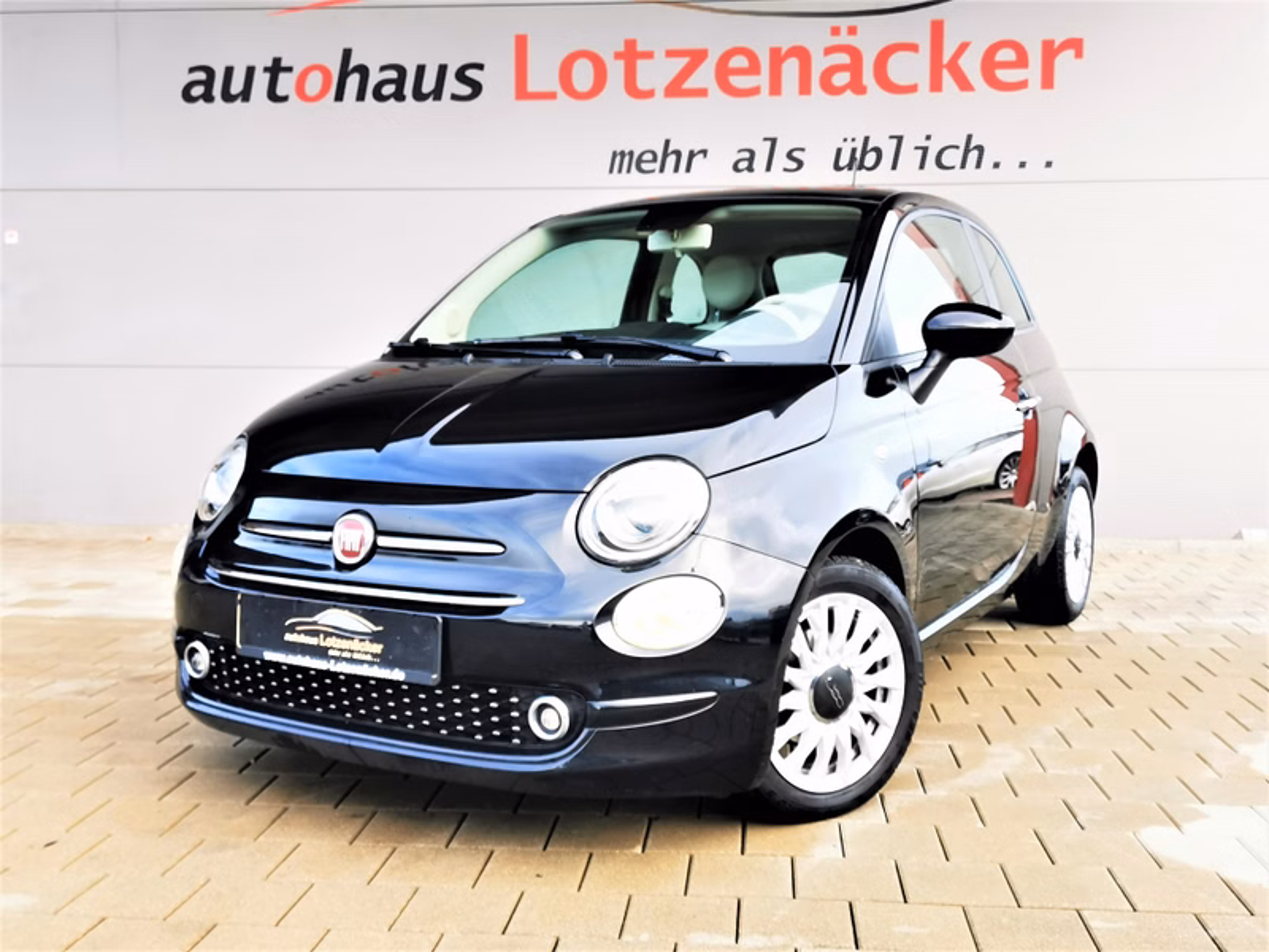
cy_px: 476
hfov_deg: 51.4
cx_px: 634
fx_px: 1320
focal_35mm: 36
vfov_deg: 39.7
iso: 50
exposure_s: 1/186
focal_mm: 5.58
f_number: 1.8
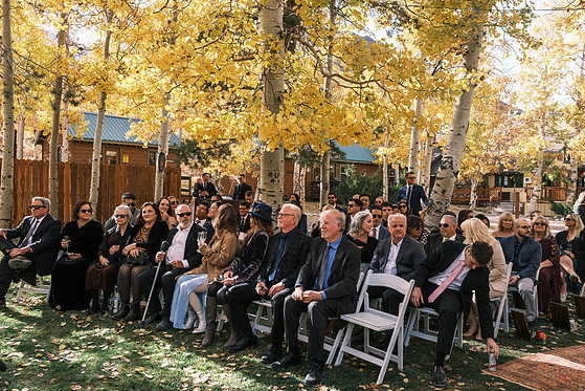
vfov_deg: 46.4
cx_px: 288
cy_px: 196
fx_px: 455
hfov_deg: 65.5
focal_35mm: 28
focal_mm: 18
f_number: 3.2
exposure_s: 1/500
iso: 160
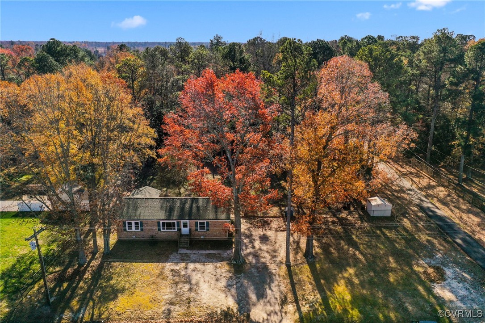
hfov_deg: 65.5
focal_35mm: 28
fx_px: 377
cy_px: 162
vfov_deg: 46.4
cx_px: 242
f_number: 3.5
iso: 100
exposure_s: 1/80
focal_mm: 10.26
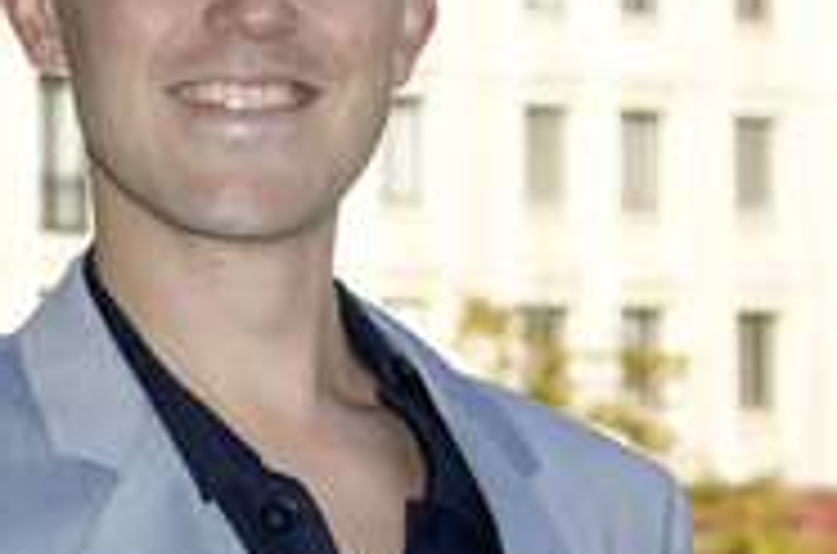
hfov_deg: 8.5
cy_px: 216
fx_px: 5635
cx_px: 52
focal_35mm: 243
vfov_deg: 5.6
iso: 320
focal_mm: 100
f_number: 10
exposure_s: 1/250
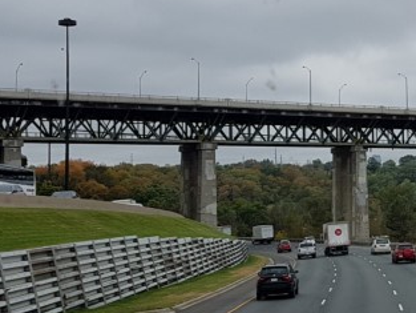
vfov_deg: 17.4
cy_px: 143
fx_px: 1022
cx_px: 439
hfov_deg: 22.0
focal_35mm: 85
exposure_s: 1/411
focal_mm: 4.2
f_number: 1.7
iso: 40
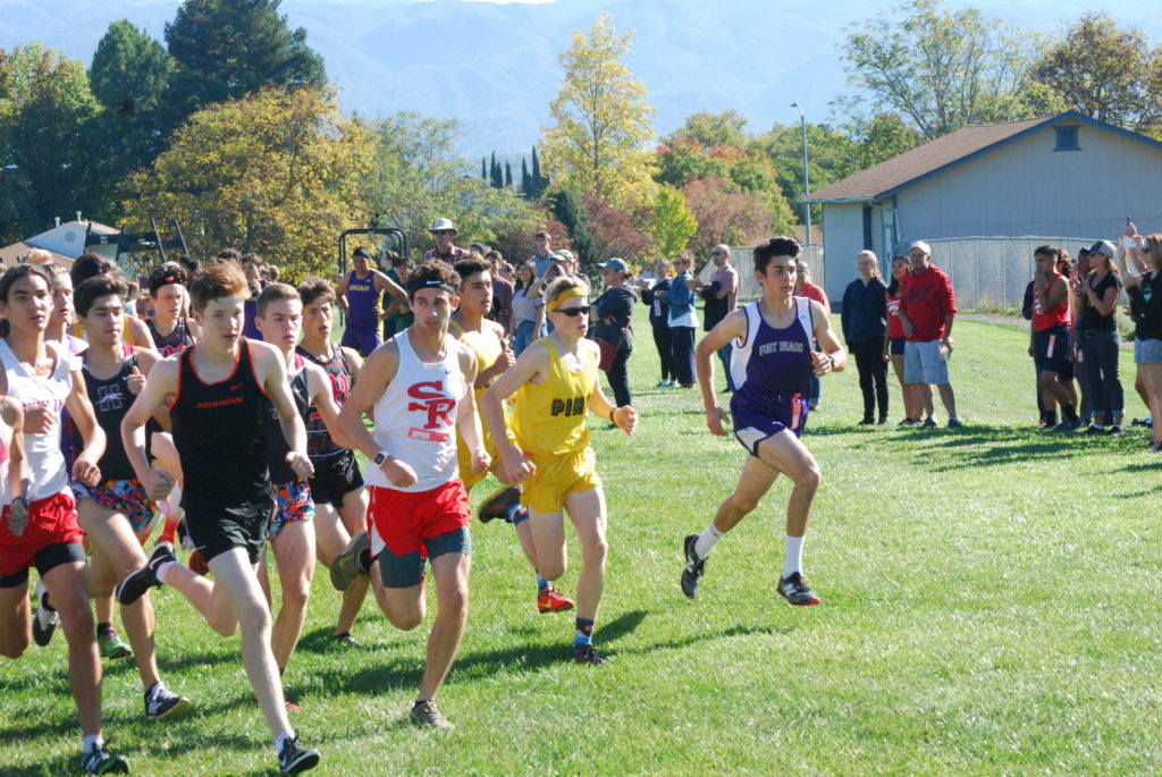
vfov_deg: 13.5
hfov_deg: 20.0
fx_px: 3296
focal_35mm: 102
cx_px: 581
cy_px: 388
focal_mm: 68
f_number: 11
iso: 1000
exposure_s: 1/500
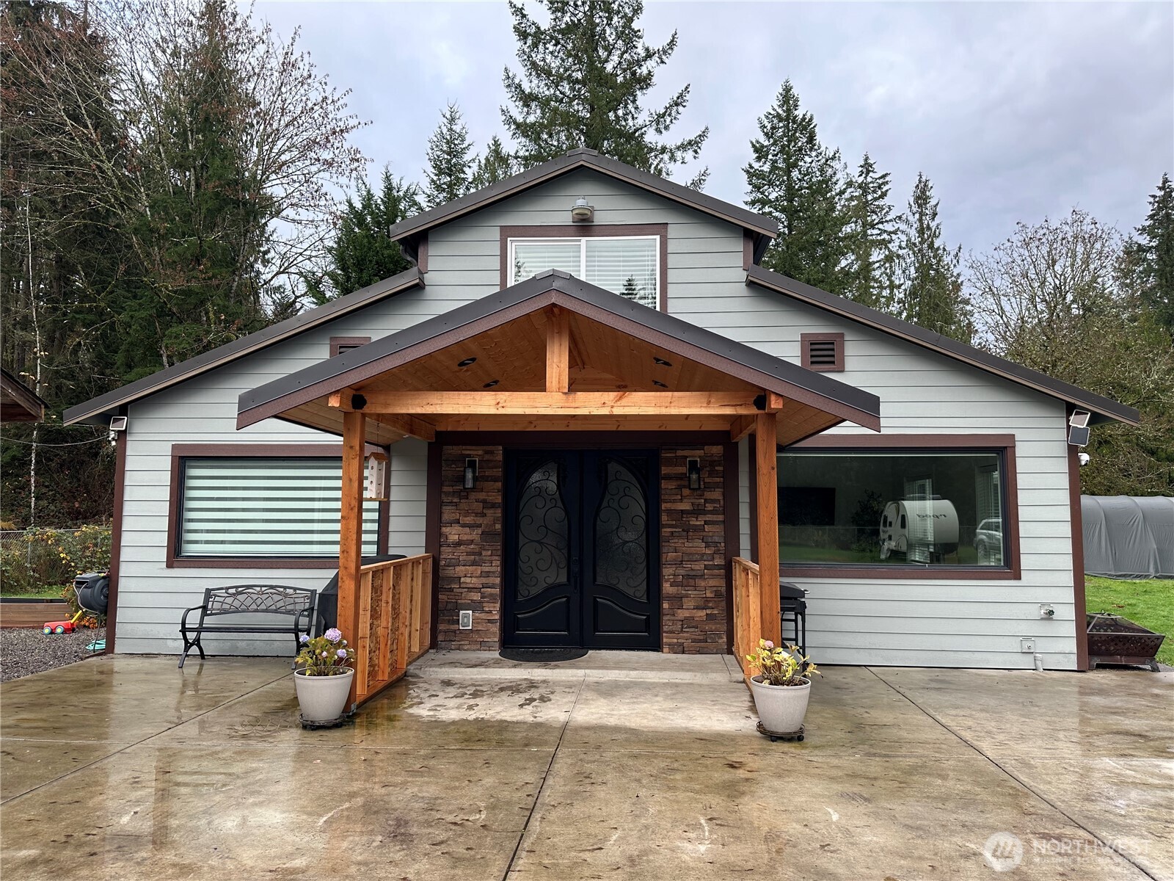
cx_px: 587
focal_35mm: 24
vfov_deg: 56.8
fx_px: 814
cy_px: 440
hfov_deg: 71.6
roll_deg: -0.2
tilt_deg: +4.2
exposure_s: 1/685
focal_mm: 6.86
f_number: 1.78
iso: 80
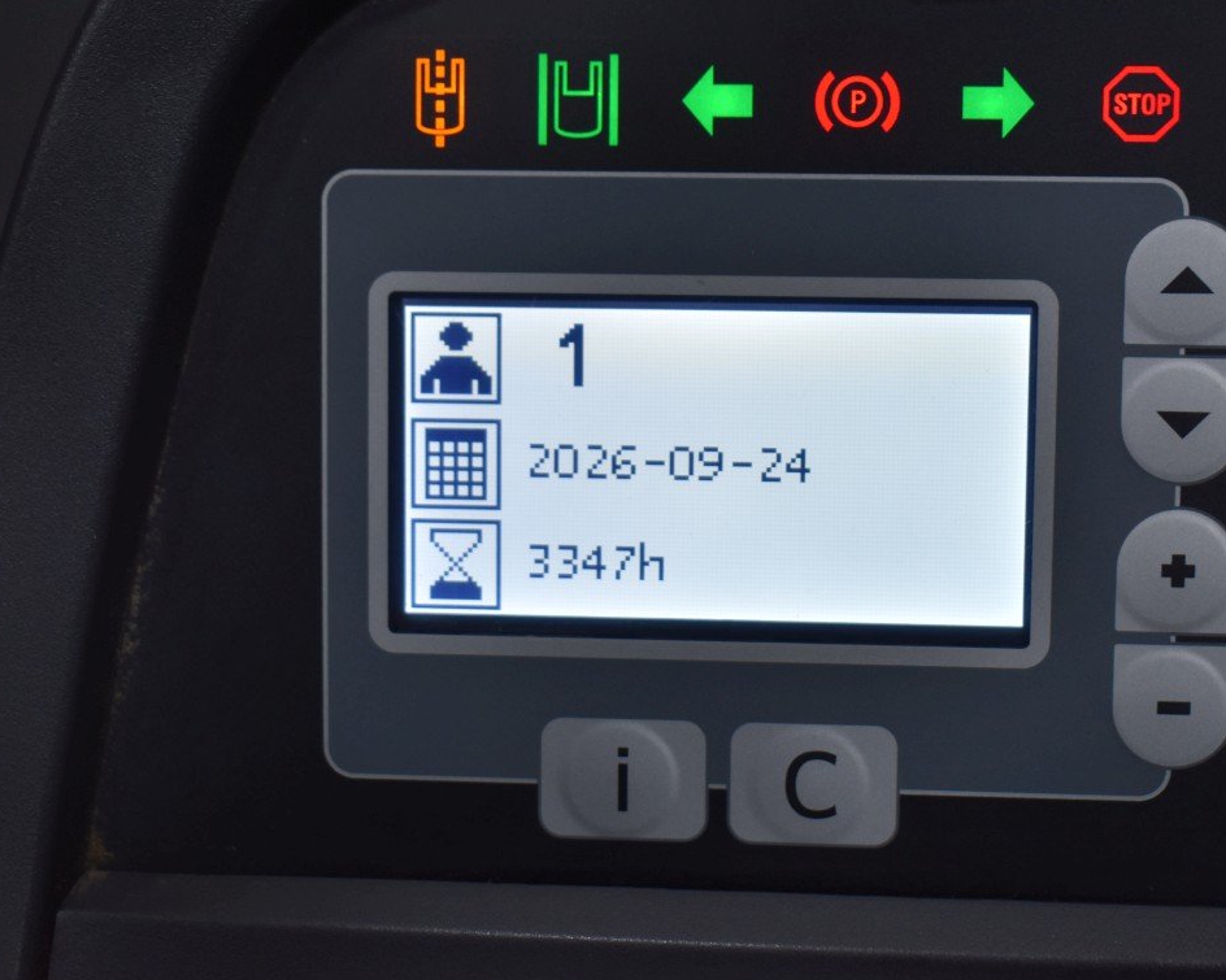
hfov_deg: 27.9
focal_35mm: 68
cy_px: 474
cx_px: 700
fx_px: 2467
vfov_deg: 22.5
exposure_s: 1/60
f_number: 4.8
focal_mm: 38
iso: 640
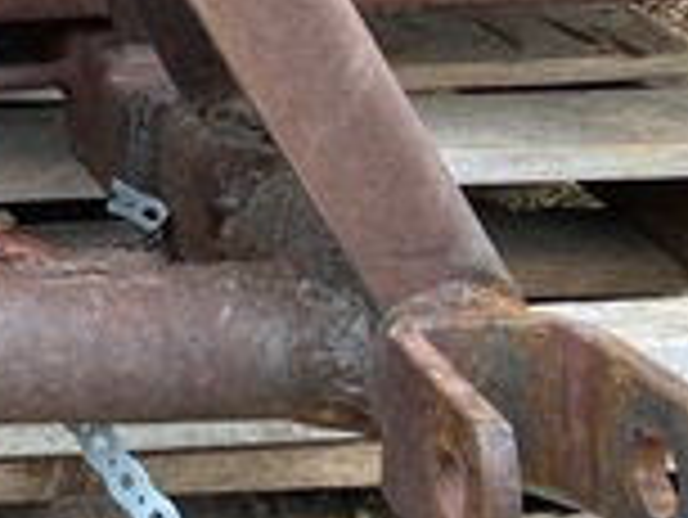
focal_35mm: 136
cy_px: -180
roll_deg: +0.4
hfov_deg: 13.2
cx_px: -499
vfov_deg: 10.6
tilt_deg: -21.2
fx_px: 2705
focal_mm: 4.25
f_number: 1.8
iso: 32
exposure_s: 1/122
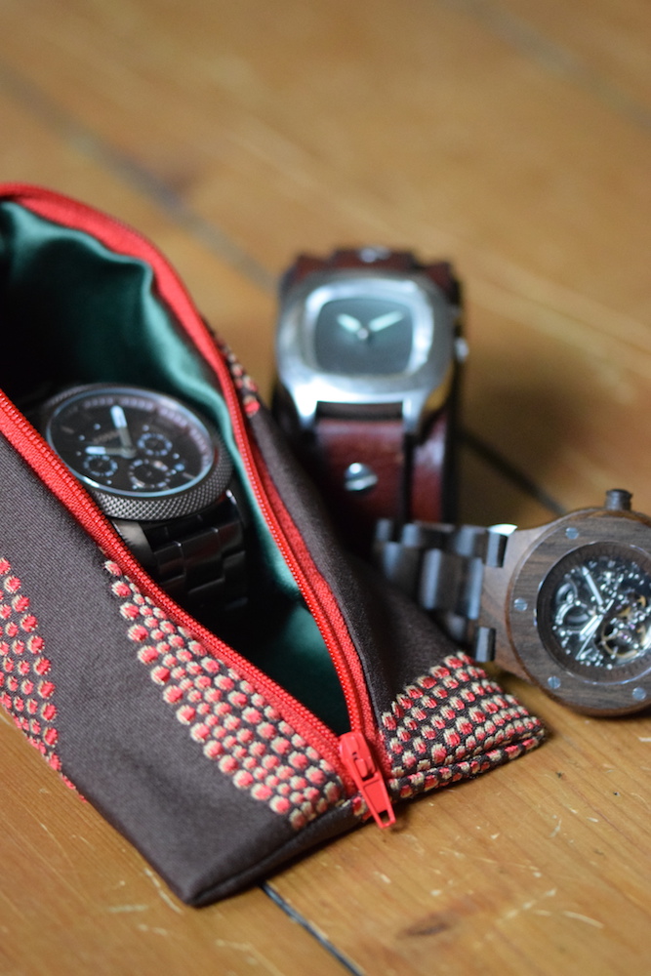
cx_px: 326
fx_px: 4270
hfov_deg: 8.7
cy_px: 488
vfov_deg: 13.0
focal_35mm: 158
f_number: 3.2
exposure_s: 1/60
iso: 4500
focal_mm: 105
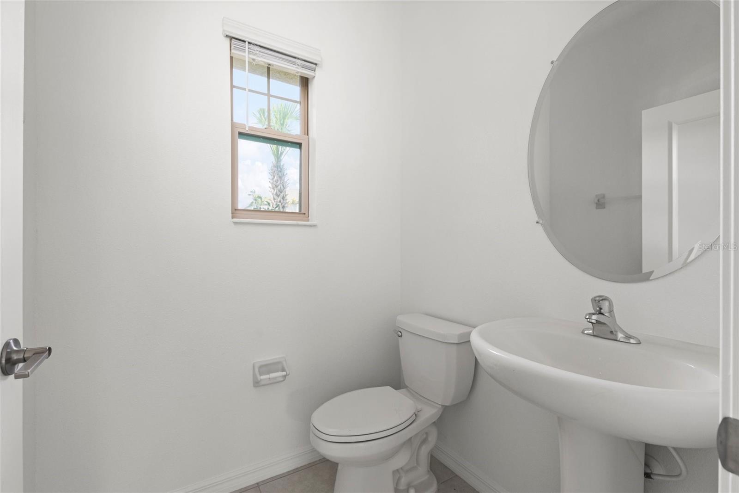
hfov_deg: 100.4
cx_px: 370
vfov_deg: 77.3
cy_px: 246
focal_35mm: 15
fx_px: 308
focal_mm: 10
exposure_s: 1/13
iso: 640
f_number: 7.1
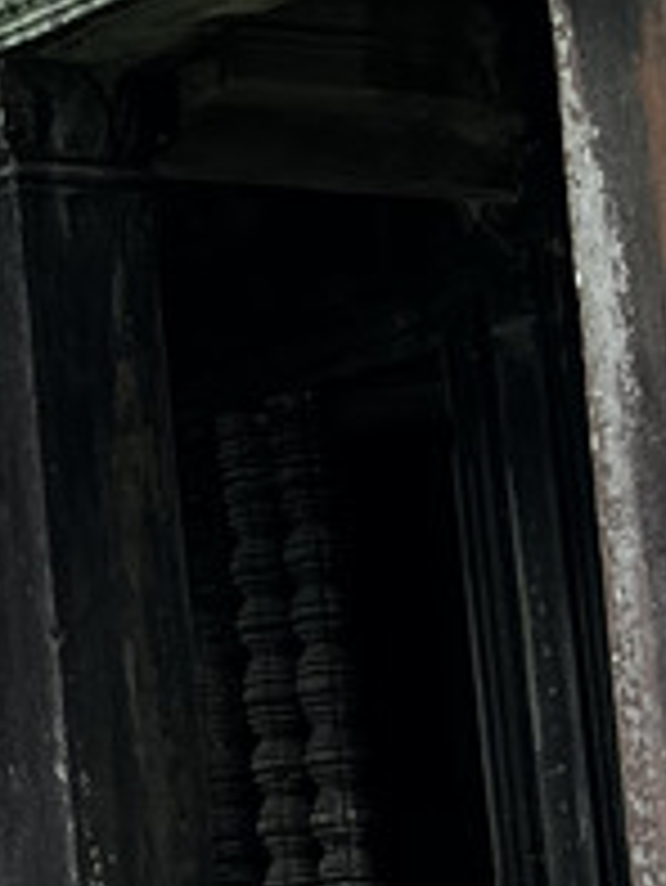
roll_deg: +1.6
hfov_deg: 8.3
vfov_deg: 12.5
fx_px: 4049
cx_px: -1184
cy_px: 490
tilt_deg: +9.2
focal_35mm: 158
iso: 50
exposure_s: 1/700
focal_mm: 5.7
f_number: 1.5
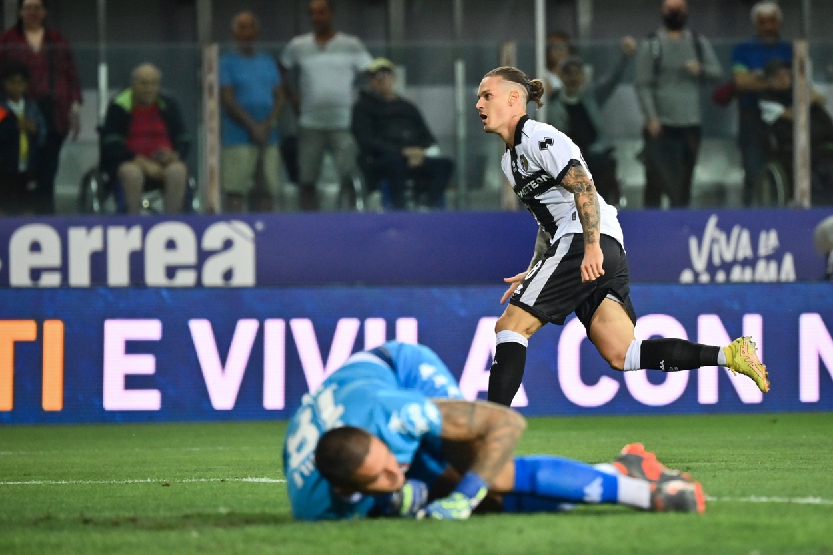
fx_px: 7172
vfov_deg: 4.4
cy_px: 278
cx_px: 416
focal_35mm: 310
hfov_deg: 6.6
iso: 2500
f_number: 4
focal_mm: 310
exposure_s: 1/1600
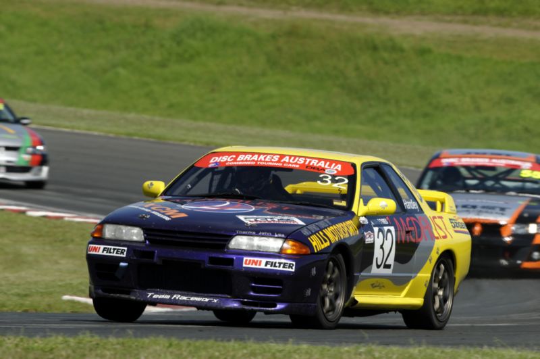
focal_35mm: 600
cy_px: 180
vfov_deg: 2.3
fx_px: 8987
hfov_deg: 3.4
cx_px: 270
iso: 200
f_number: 13
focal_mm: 400
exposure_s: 1/400
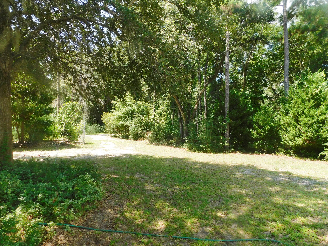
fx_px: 218
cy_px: 123
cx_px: 164
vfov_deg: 58.9
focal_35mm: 23
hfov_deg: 73.9
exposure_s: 1/500
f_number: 3
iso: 125
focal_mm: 4
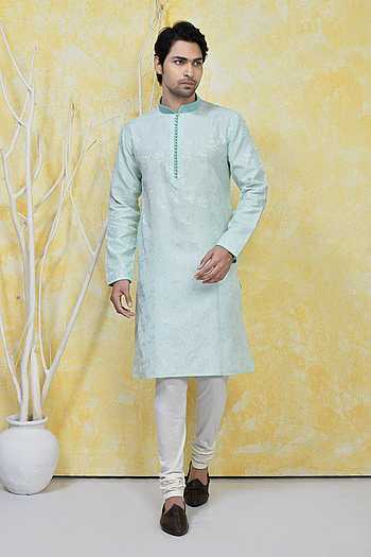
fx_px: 773
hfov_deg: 27.0
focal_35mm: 50
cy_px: 278
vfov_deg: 39.6
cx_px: 186
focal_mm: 50
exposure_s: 1/160
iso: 800
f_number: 10
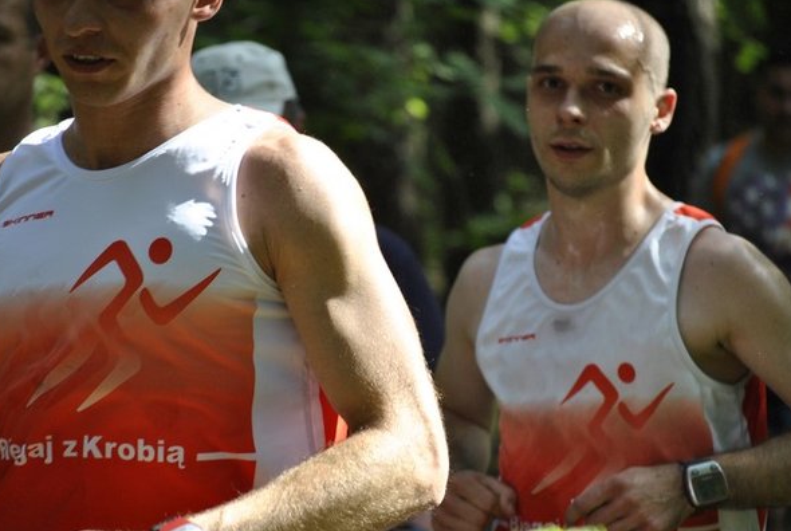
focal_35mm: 207
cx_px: 377
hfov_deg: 9.9
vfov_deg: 6.7
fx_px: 4548
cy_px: 245
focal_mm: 125
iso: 560
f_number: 4.8
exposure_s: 1/500
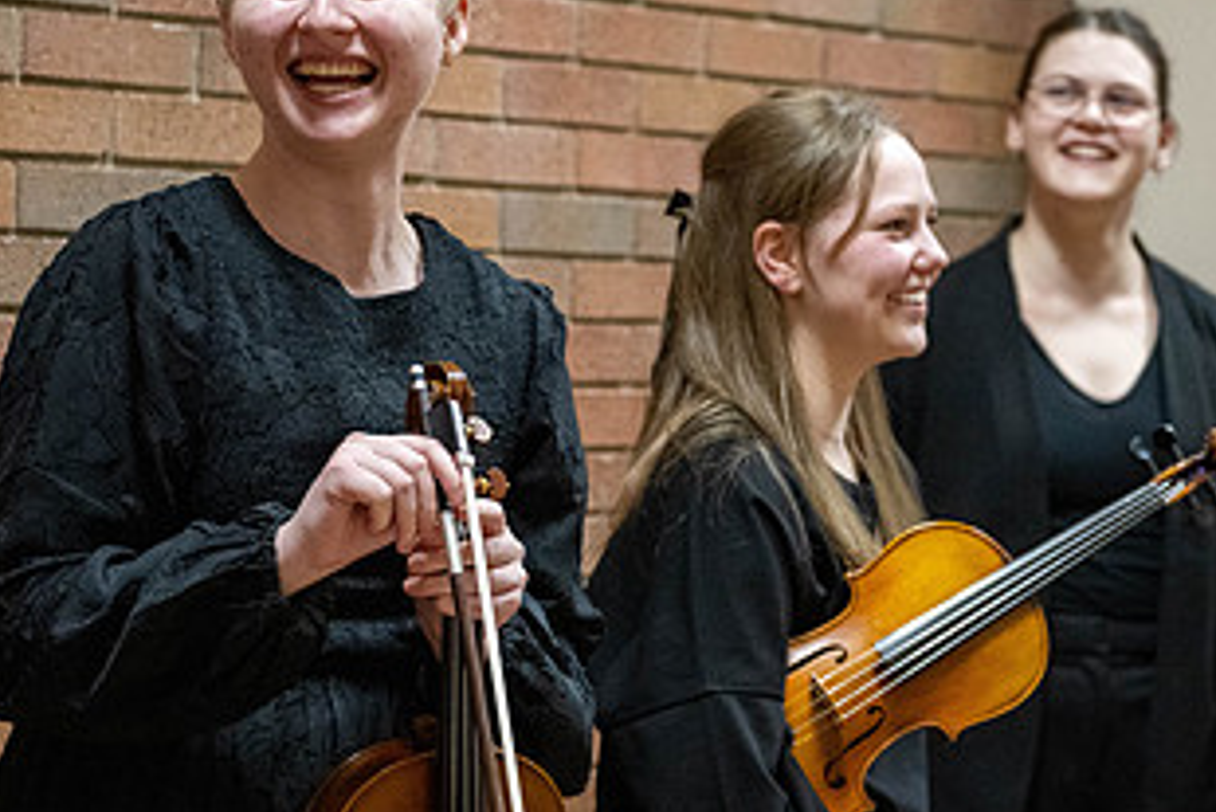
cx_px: 757
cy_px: 363
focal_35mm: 103
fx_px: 3481
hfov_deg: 19.8
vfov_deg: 13.3
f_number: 2.8
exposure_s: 1/250
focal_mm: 55
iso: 6400
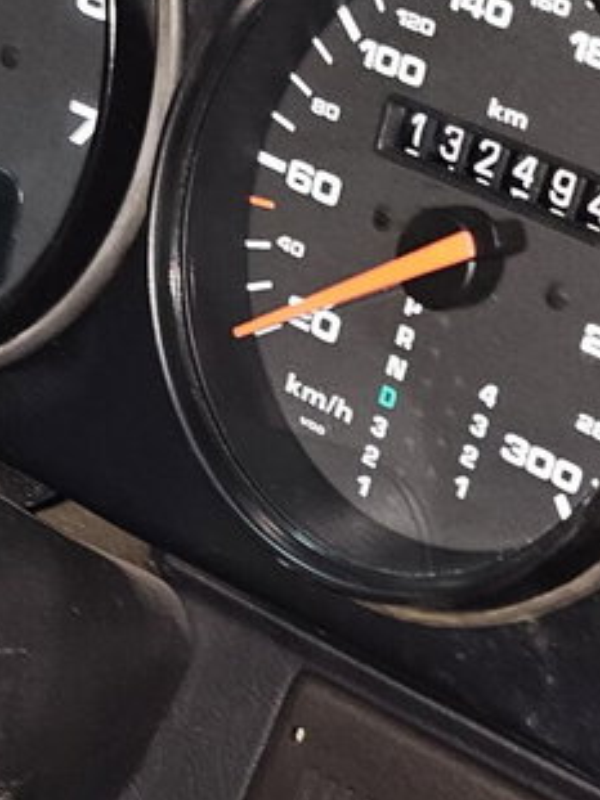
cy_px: 629
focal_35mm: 101
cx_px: -59
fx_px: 2336
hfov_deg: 14.3
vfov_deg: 19.3
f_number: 1.7
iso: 250
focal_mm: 6.3
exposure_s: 1/8.45
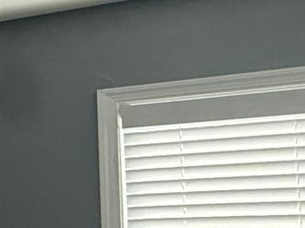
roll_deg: +1.0
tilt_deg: +2.6
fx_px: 766
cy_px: 219
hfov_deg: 13.2
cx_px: -504
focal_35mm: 87
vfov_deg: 16.6
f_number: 2.2
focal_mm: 2.22
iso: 250
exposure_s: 1/99
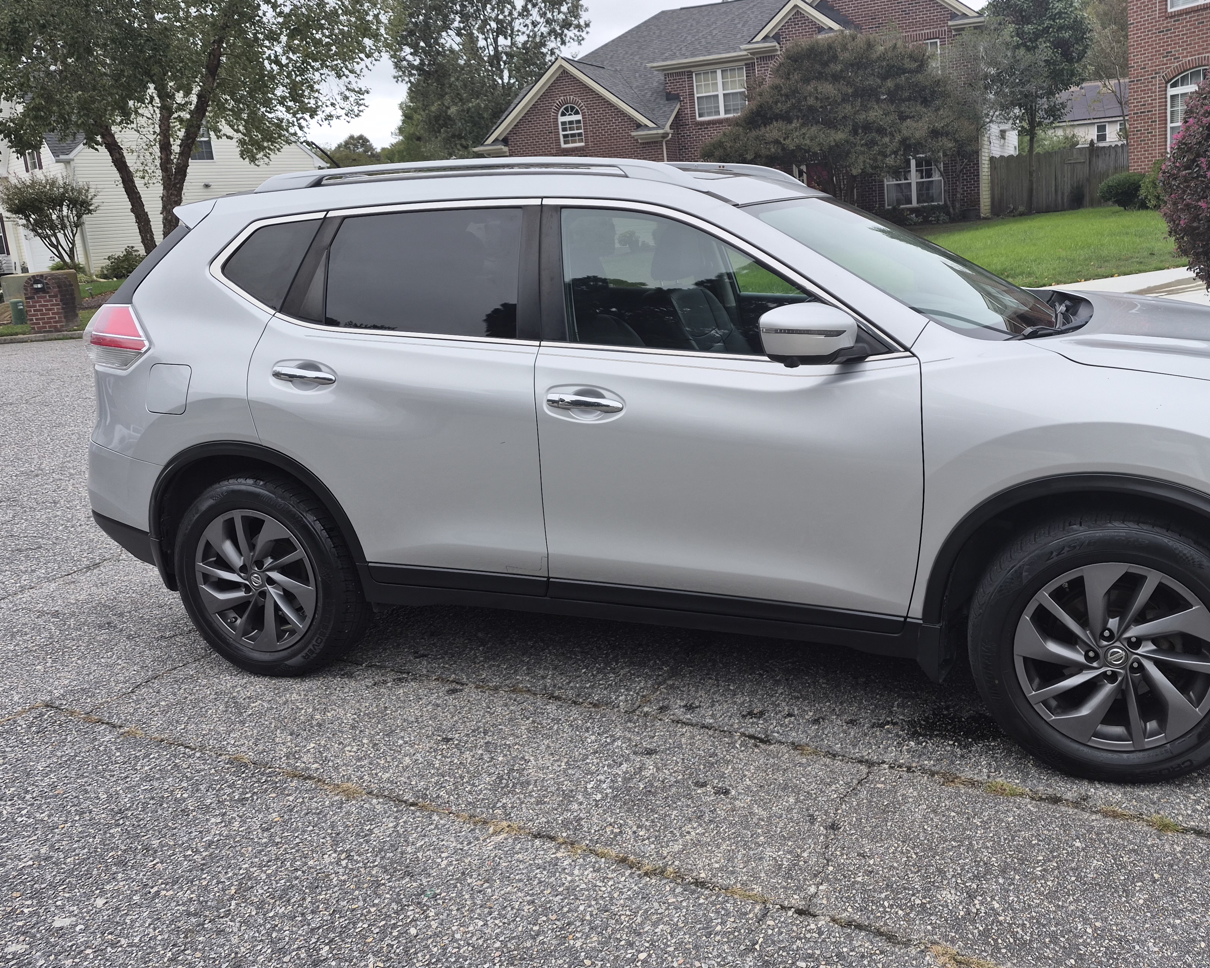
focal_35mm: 28
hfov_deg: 61.6
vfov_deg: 51.3
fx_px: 1003
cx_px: 732
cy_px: 409
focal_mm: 5.4
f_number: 1.8
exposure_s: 1/361
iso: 25
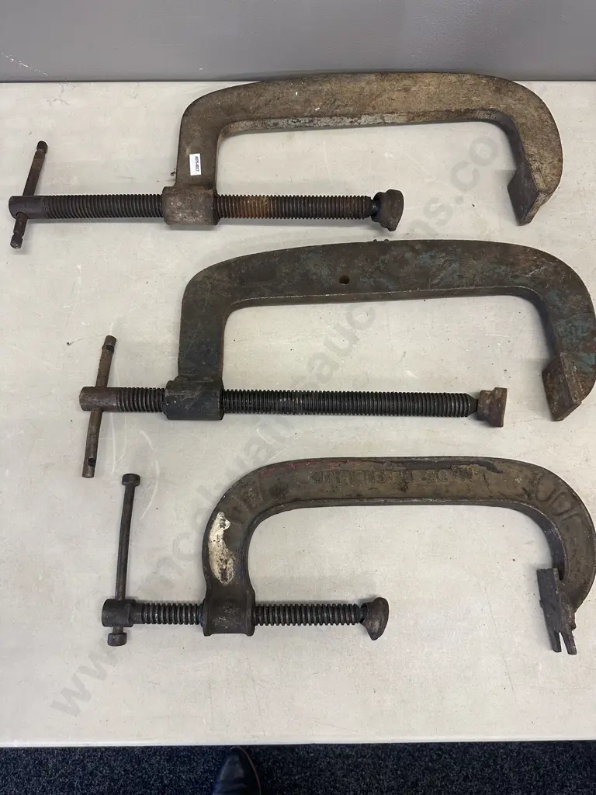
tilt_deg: -73.3
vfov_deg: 71.6
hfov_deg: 56.8
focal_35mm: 24
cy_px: 398
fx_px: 551
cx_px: 298
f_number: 1.78
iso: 200
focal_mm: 6.86
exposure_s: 1/100
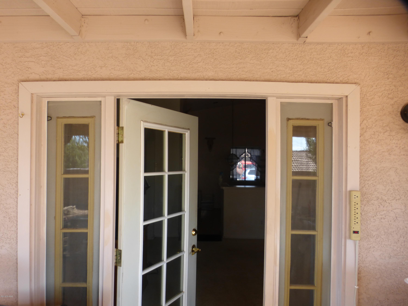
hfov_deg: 69.4
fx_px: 295
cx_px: 204
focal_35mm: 25
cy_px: 153
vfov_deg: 54.9
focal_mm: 4.3
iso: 100
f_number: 3.3
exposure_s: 1/60
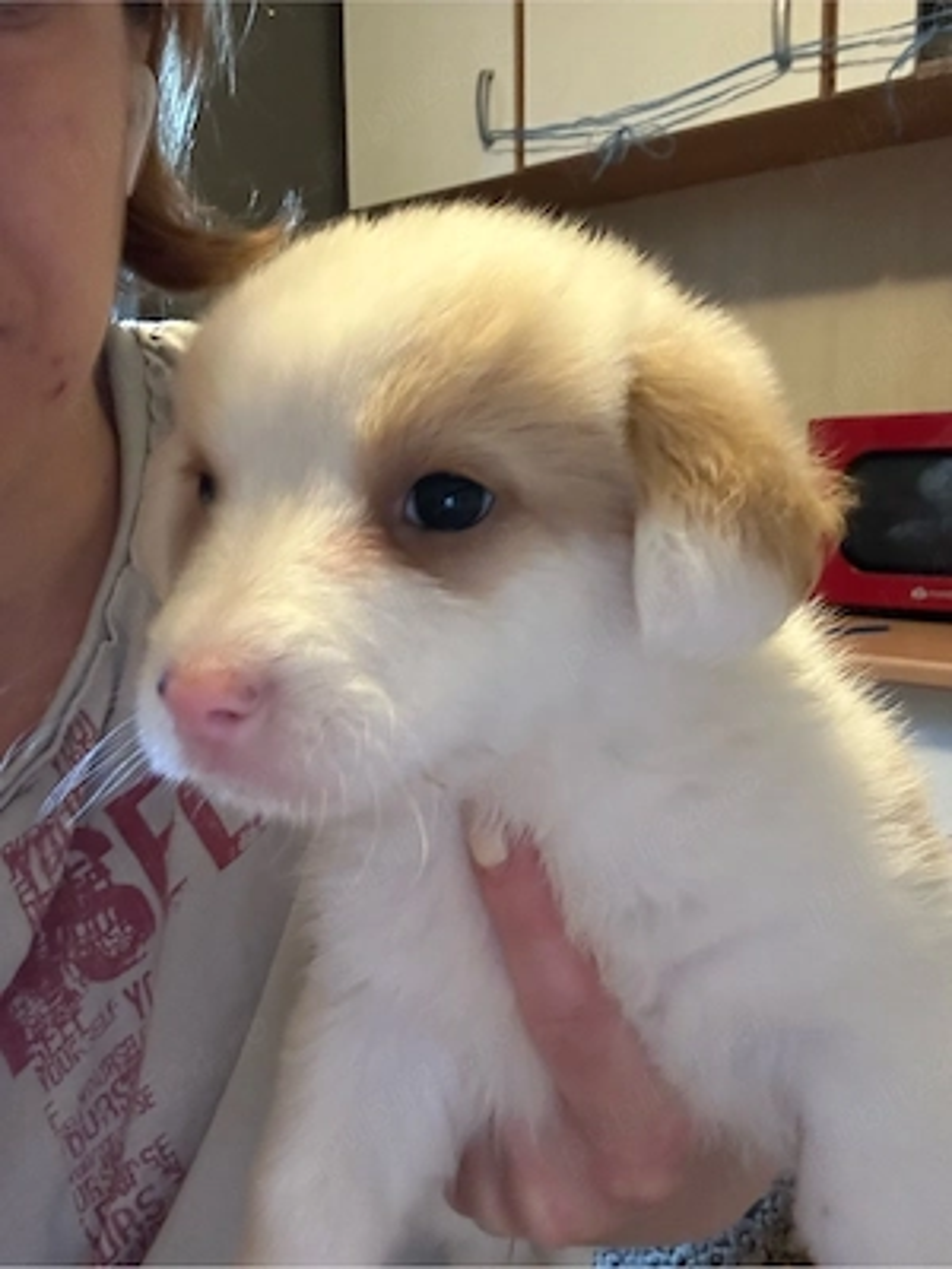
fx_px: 1100
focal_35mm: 30
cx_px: 476
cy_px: 634
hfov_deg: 46.8
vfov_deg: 60.0
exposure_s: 1/33
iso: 400
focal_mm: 2.69
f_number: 1.9
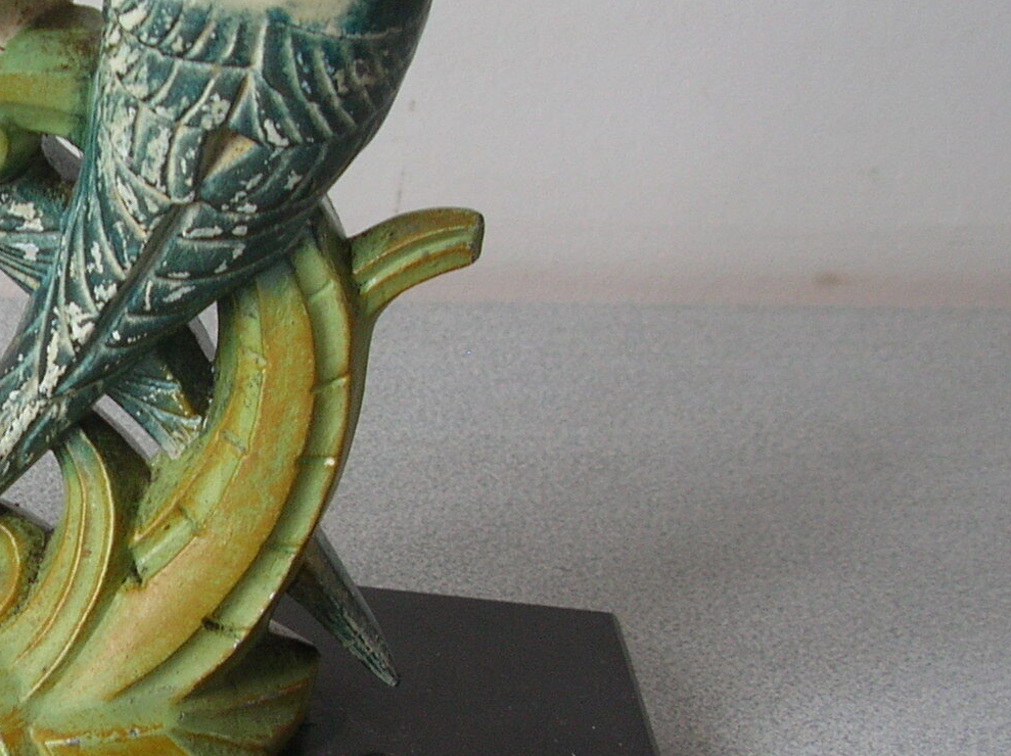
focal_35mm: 81
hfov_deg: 22.5
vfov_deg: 18.2
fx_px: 2364
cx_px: -152
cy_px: 339
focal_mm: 5.8
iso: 50
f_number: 2.8
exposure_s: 1/9.8
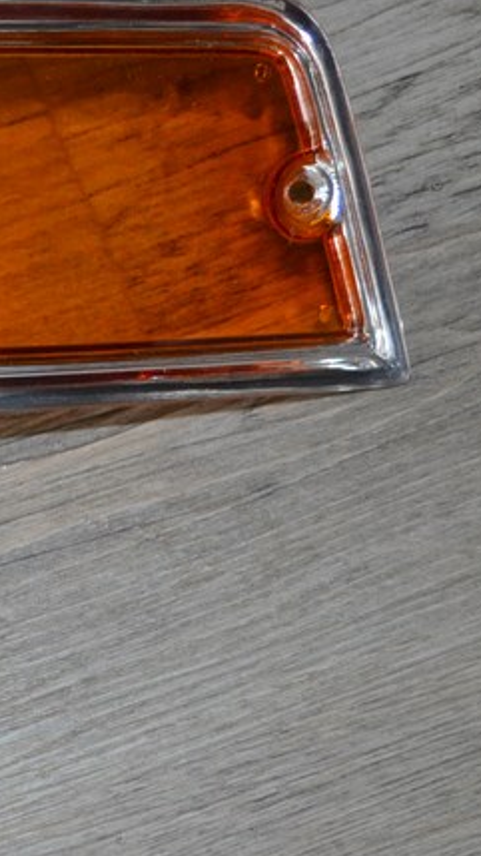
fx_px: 2778
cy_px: 206
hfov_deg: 9.1
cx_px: -609
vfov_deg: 17.4
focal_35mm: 122
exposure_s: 1/60
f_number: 4.5
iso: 720
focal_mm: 29
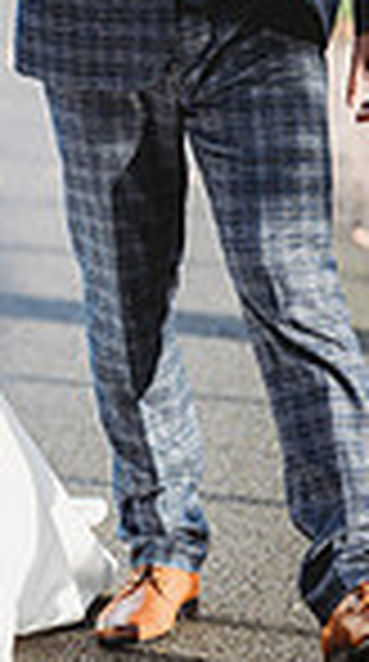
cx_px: -160
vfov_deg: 7.9
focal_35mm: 273
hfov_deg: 4.4
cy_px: -27
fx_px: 4779
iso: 100
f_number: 1.8
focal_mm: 85
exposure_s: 1/500
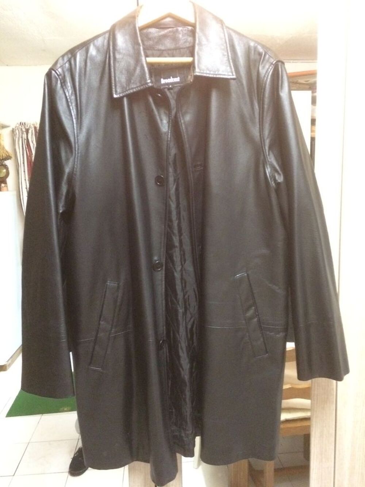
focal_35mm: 29
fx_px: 408
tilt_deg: -8.9
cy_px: 244
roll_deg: +0.8
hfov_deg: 48.2
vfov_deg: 61.7
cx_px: 182
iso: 640
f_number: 2.2
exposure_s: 1/17
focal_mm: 4.15
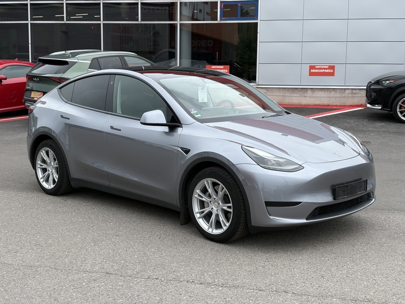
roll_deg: -0.7
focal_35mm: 52
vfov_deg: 28.0
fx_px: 608
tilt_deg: -6.7
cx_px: 202
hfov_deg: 36.8
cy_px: 152
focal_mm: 5.96
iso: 32
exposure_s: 1/1517
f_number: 1.6
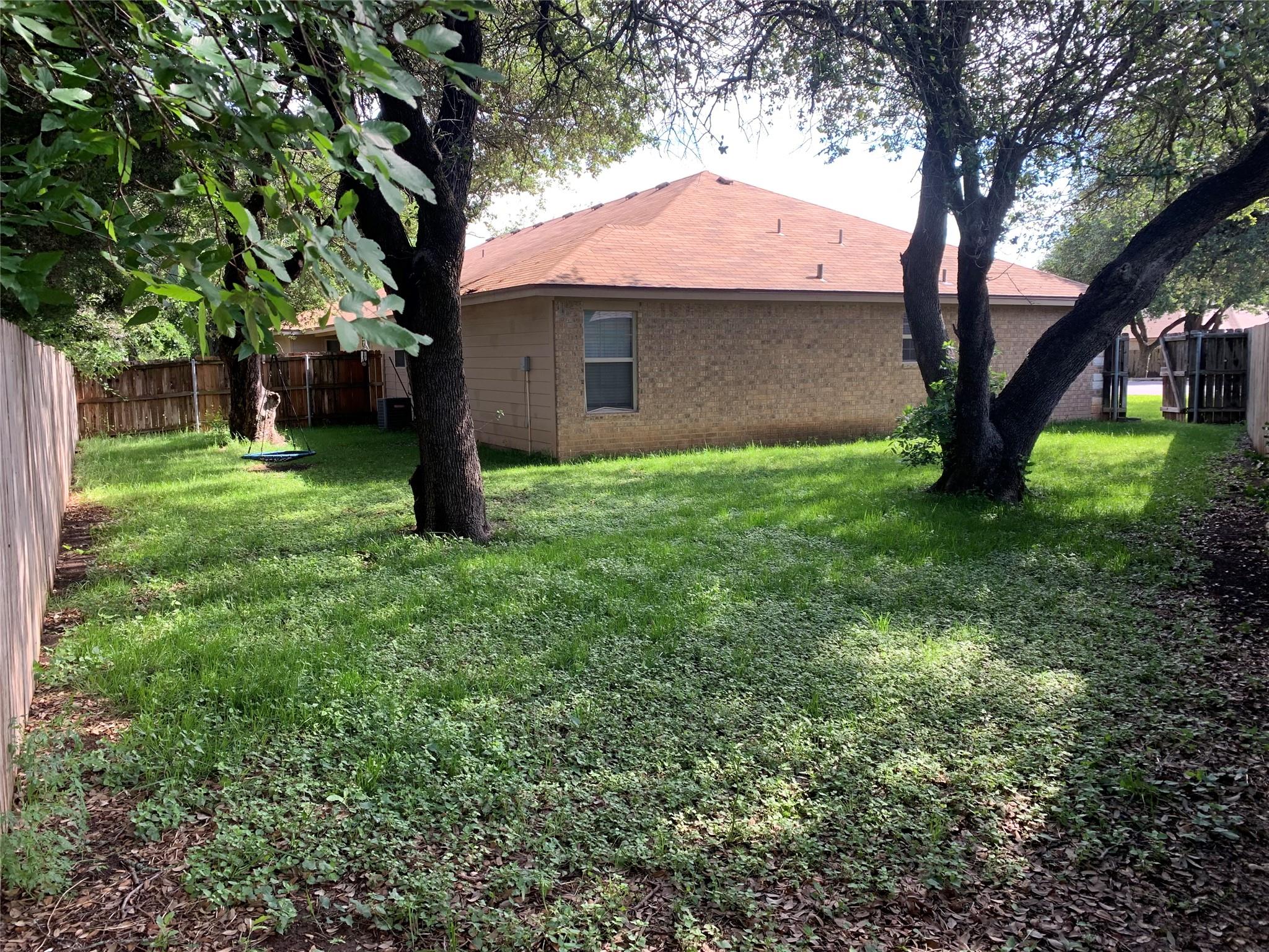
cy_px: 476
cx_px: 634
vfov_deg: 53.1
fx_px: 953
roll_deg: +0.8
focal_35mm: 26
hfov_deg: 67.3
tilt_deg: -7.6
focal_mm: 4.25
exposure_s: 1/165
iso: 25
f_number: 1.8
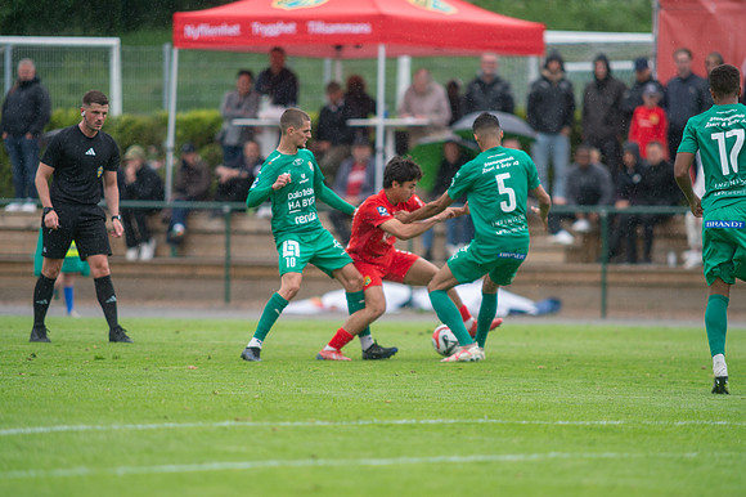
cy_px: 248
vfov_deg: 3.3
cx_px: 373
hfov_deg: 4.9
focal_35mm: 420
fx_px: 8698
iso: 500
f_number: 4
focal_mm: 420
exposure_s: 1/1250
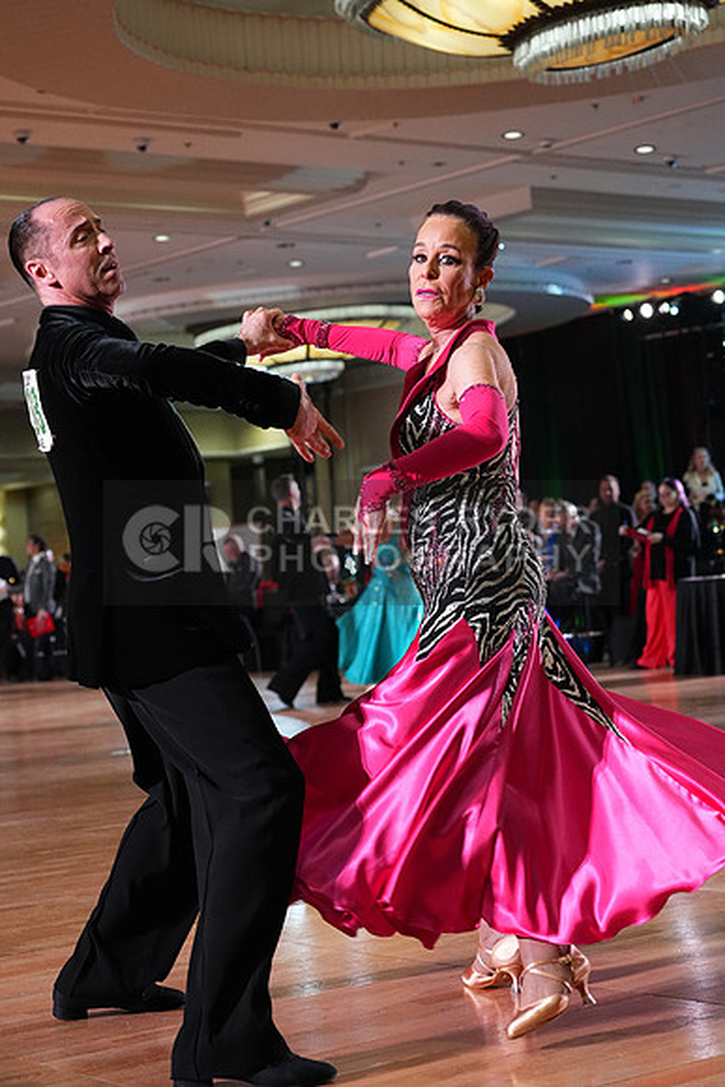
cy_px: 544
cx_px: 362
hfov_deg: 19.5
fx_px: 2113
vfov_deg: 28.8
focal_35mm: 70
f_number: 5
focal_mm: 70
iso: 6400
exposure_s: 1/400
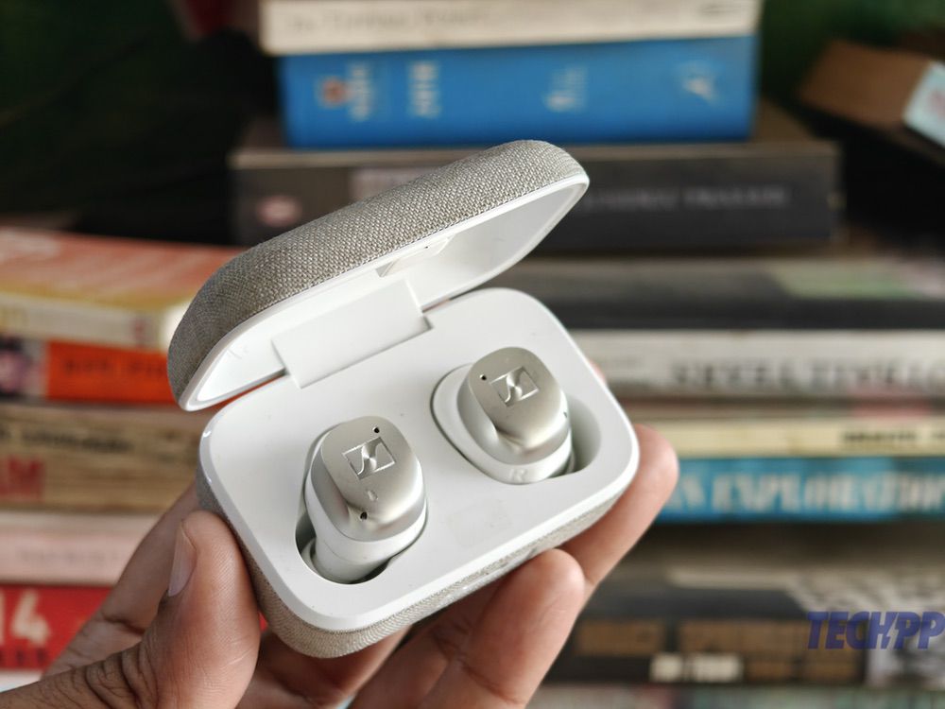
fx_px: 1911
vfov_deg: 21.0
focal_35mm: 70
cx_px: 472
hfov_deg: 27.8
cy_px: 354
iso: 400
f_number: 14
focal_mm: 13.3
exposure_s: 1/100
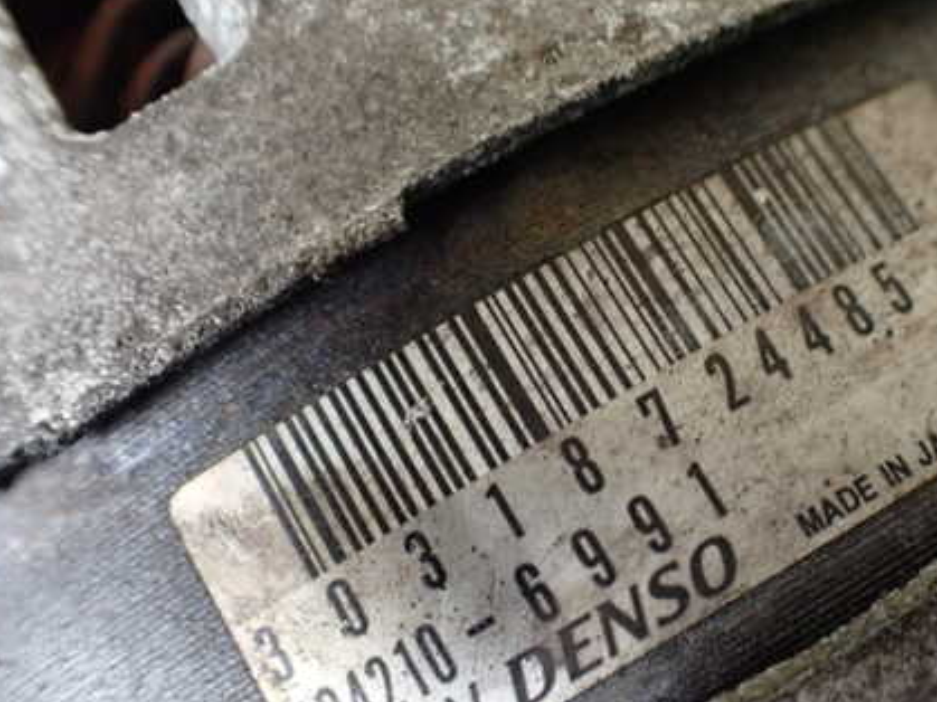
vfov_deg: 33.5
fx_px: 1164
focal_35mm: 43
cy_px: 405
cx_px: 606
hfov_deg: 43.4
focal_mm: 5.4
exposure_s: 1/125
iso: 800
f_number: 2.3
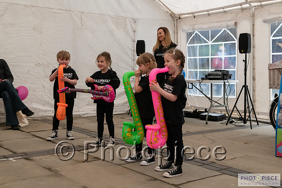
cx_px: 141
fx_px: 392
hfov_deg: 39.6
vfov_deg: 27.0
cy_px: 94
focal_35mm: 50
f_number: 8
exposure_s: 1/800
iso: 4500
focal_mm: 50
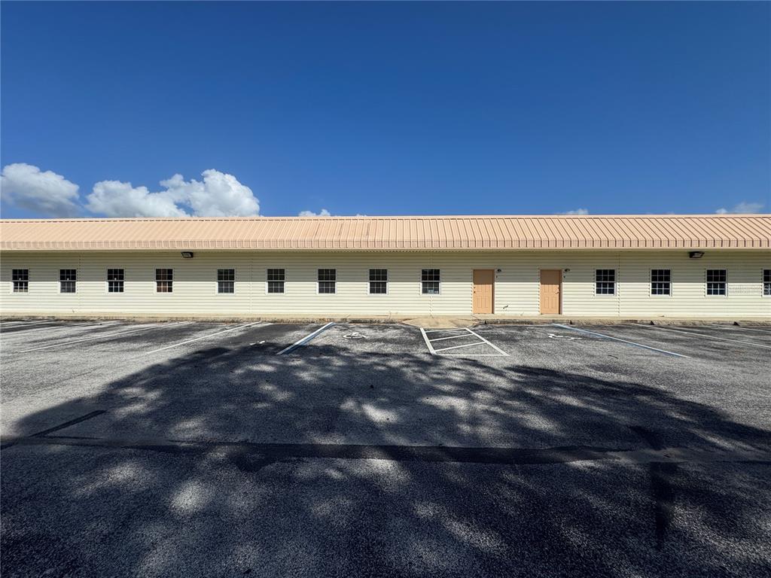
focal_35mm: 14
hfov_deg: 102.1
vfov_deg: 85.7
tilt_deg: -0.7
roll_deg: -0.5
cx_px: 386
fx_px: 312
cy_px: 289
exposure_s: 1/3717
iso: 32
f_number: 2.2
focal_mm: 2.22
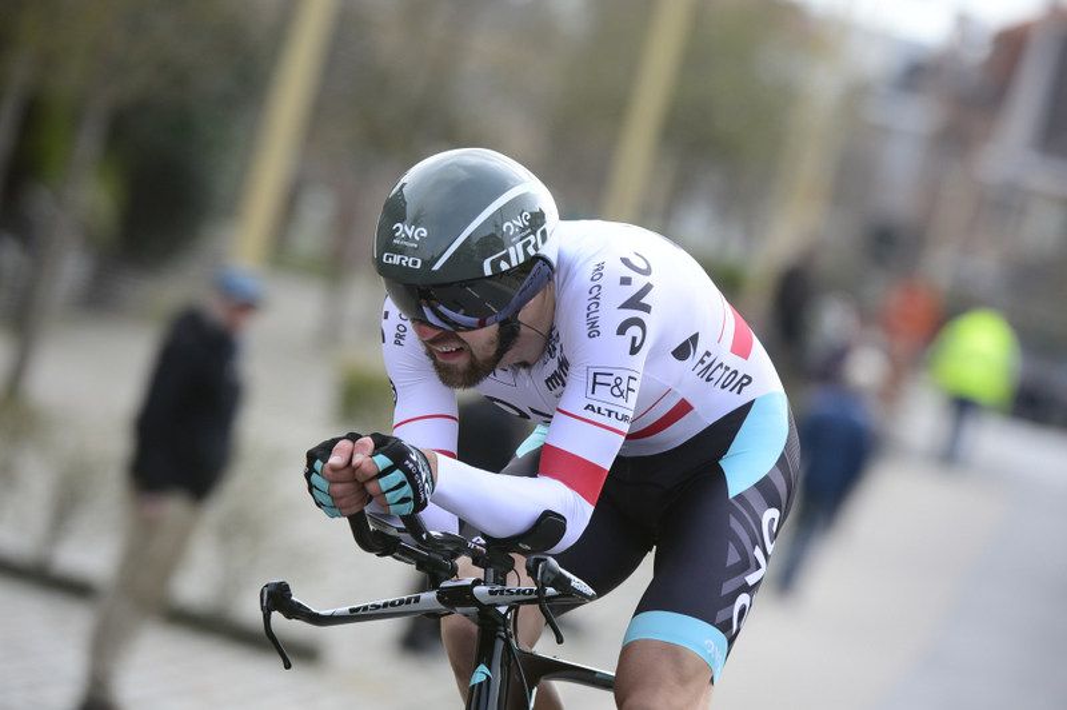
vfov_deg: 3.4
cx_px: 534
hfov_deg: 5.2
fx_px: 11846
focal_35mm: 400
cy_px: 355
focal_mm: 400
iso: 1000
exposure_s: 1/1000
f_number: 7.1
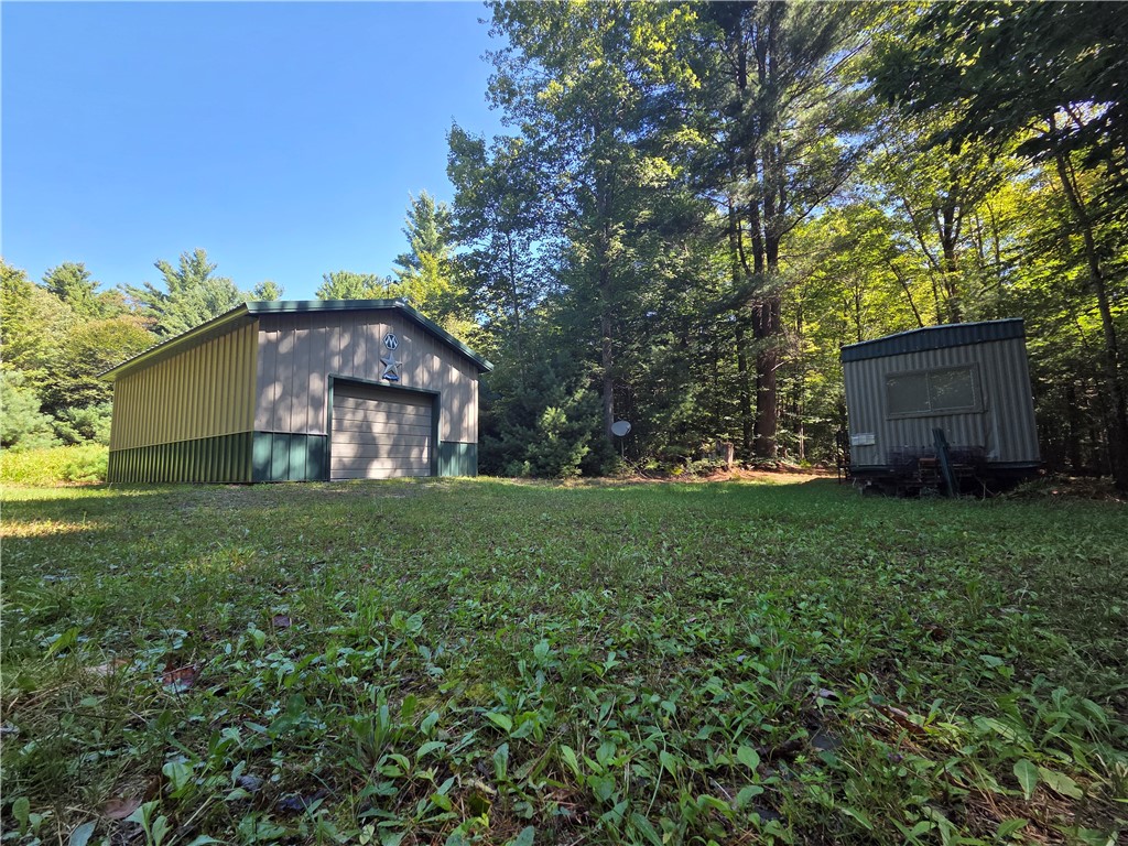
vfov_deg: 89.9
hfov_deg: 106.2
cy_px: 423
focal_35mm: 13
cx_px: 564
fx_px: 424
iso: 50
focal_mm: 2.2
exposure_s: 1/311
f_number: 2.2
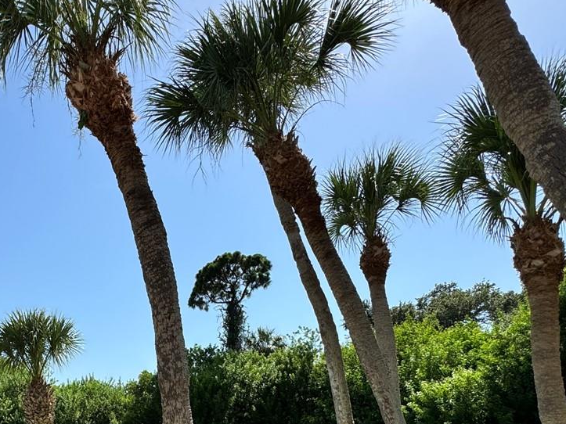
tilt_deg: +3.6
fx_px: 507
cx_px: 71
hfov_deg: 52.3
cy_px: 392
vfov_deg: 41.4
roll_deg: +1.7
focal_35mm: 31
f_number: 2.2
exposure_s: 1/2083
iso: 50
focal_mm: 2.22
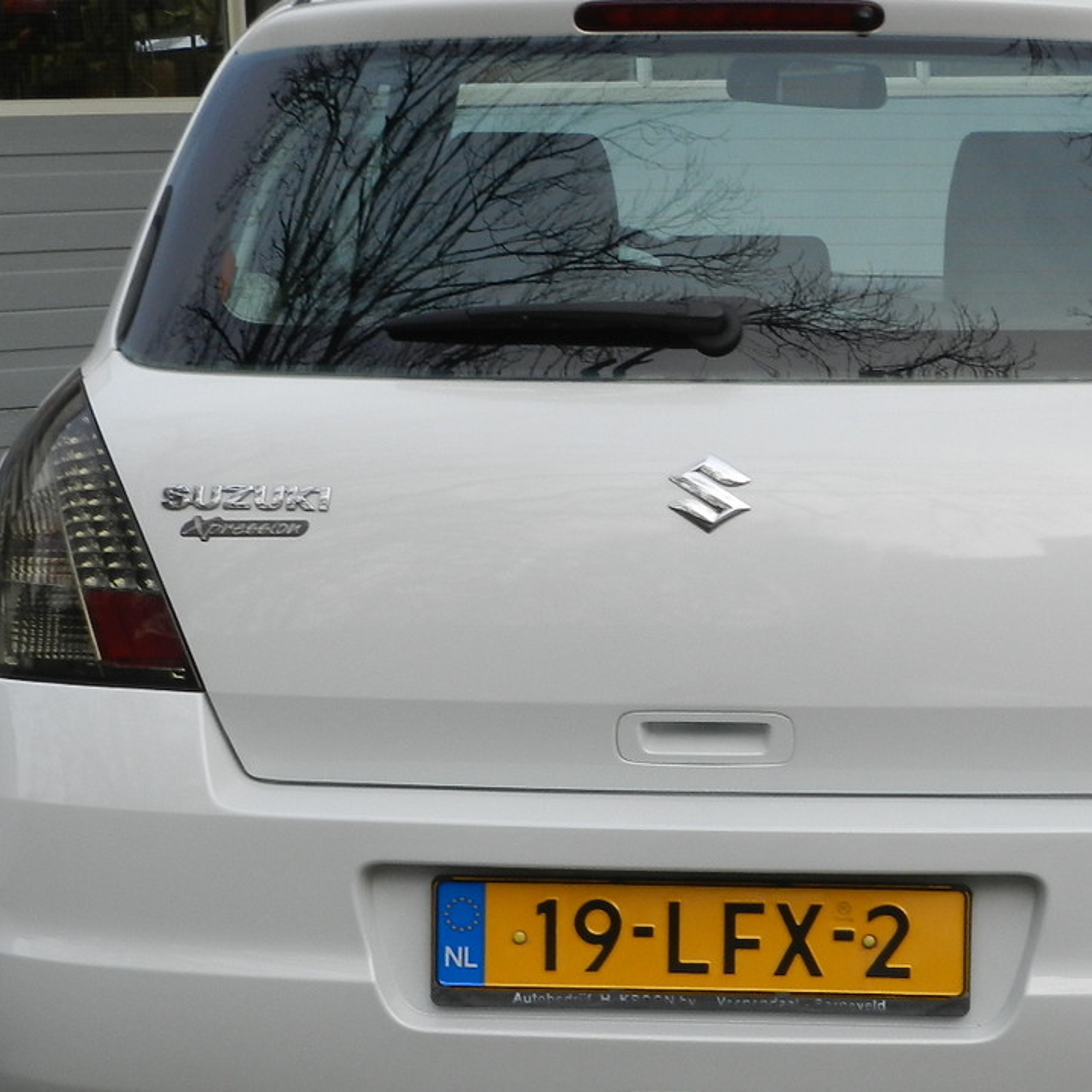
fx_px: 3783
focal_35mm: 106
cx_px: 672
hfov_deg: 16.4
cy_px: 707
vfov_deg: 16.4
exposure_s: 1/100
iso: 160
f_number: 4.6
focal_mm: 10.7
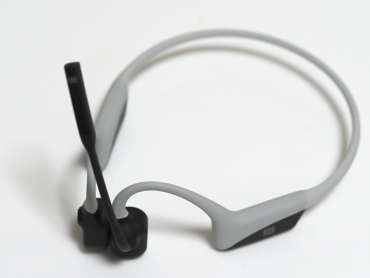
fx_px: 1422
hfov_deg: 14.8
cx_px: 184
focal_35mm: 133
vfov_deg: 11.1
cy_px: 153
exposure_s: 1/125
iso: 1000
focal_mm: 60
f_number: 4
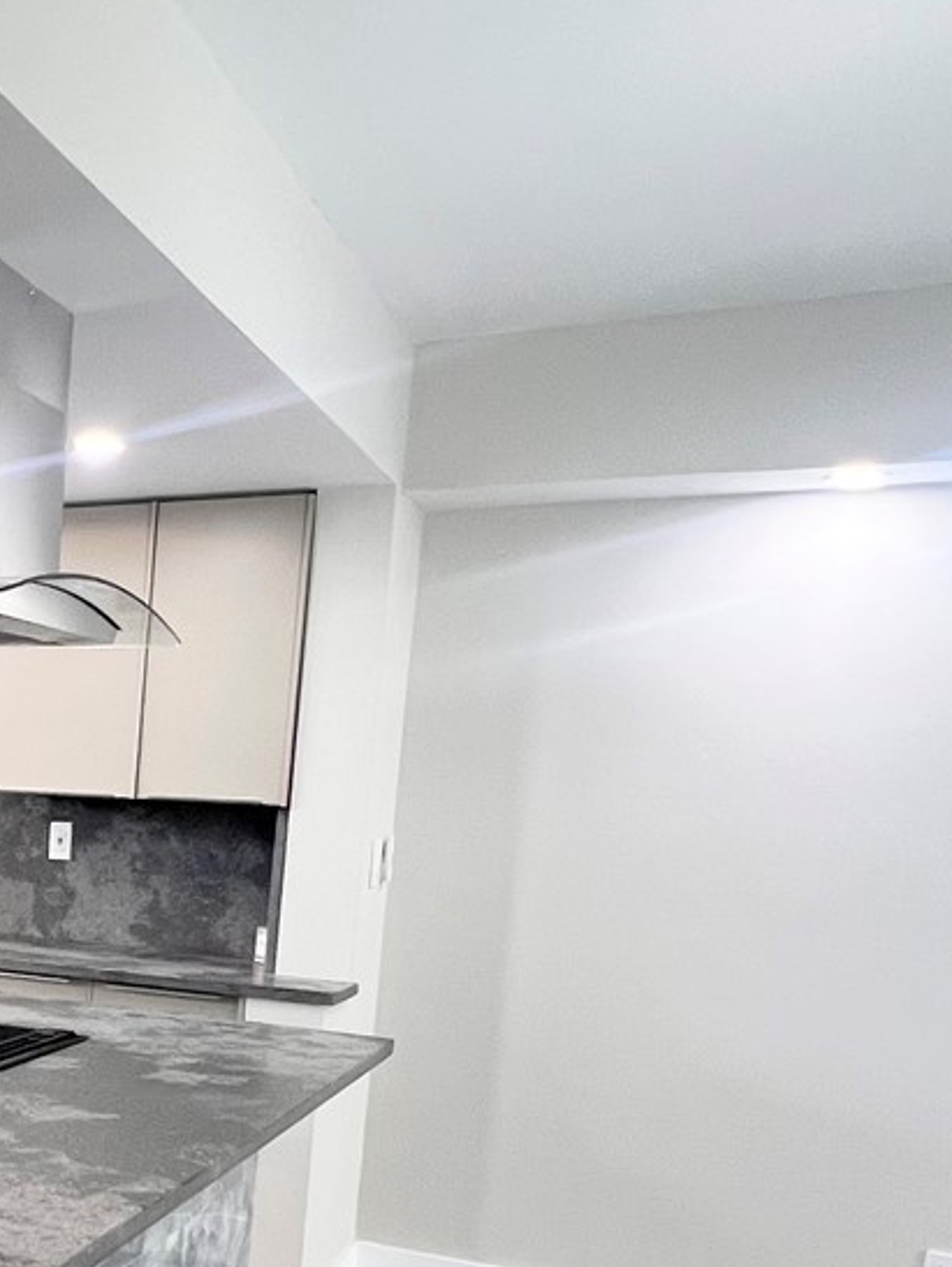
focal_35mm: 38
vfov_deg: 46.5
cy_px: 1005
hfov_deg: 31.5
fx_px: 1392
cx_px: -199
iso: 160
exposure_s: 1/120
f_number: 1.8
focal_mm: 1.57
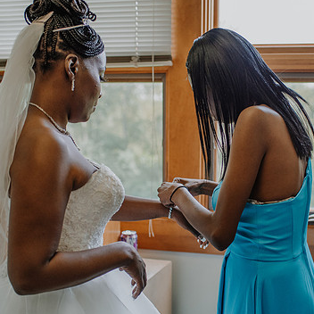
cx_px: 198
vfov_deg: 31.1
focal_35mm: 55
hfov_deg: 30.9
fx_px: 564
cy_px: 175
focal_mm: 35
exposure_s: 1/1000
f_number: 2.2
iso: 900
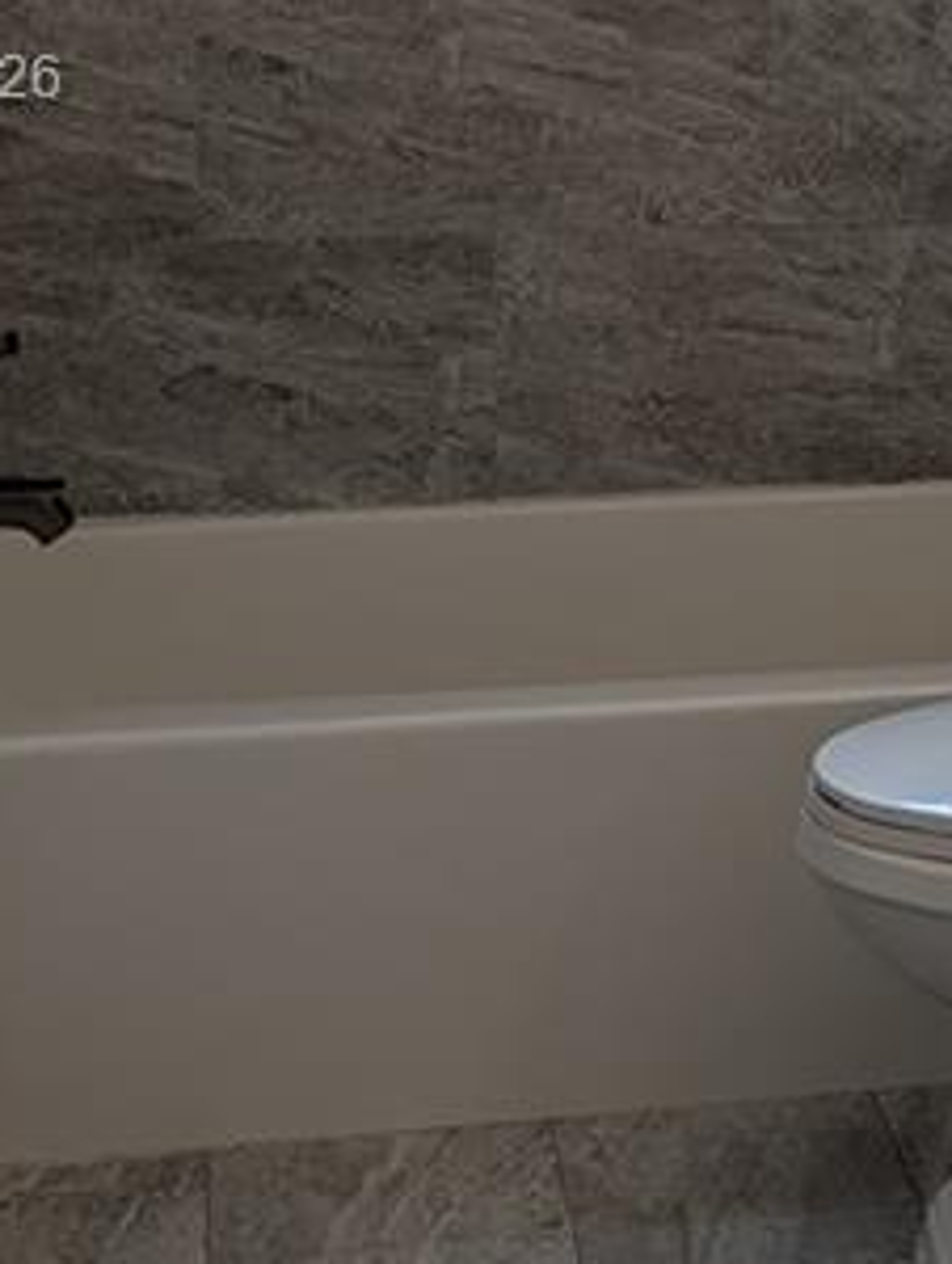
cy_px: 84
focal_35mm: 96
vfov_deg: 19.9
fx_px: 3510
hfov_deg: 14.9
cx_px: 1186
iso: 32
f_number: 1.85
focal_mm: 6.81
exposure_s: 1/60
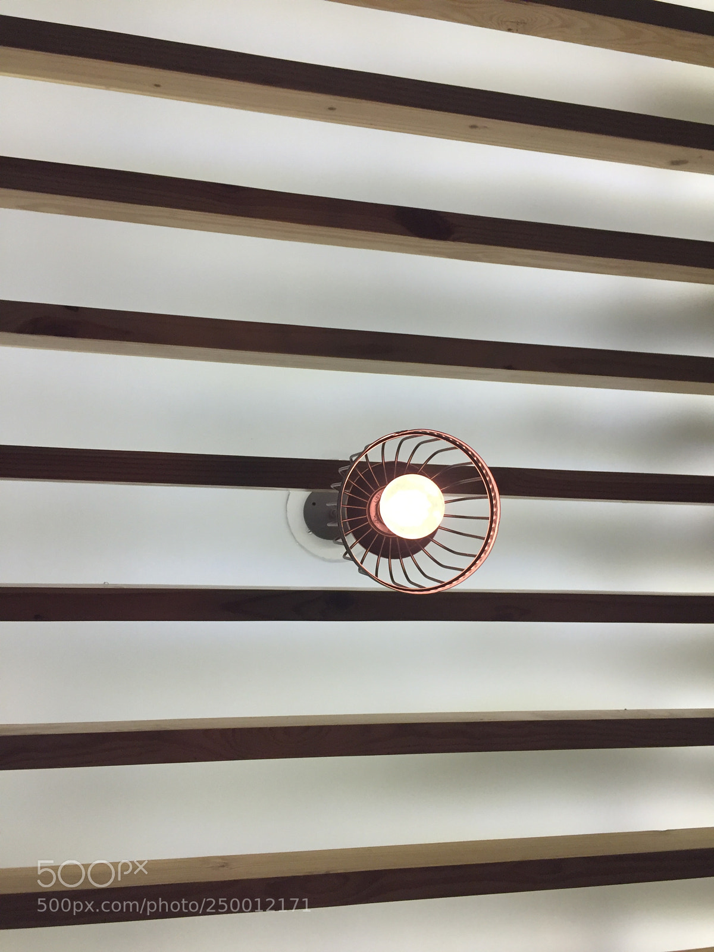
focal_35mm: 29
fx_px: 798
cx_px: 357
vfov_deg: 61.7
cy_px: 476
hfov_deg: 48.2
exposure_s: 1/33
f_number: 2.2
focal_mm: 4.15
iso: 64
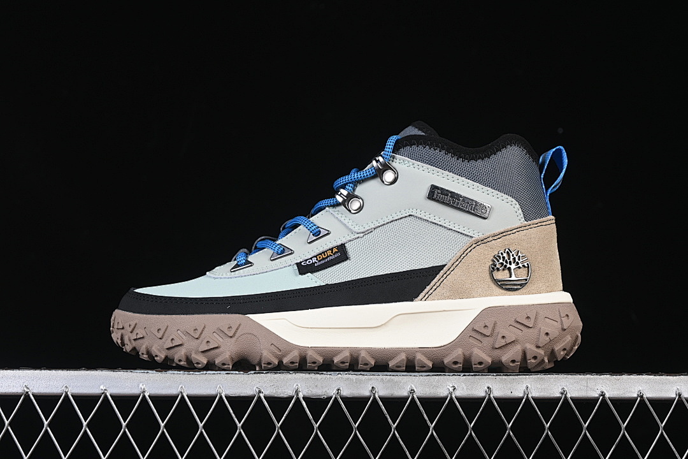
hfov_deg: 27.0
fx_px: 1433
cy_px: 230
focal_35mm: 75
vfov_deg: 18.2
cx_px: 344
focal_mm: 50
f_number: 7.1
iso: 160
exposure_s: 1/80
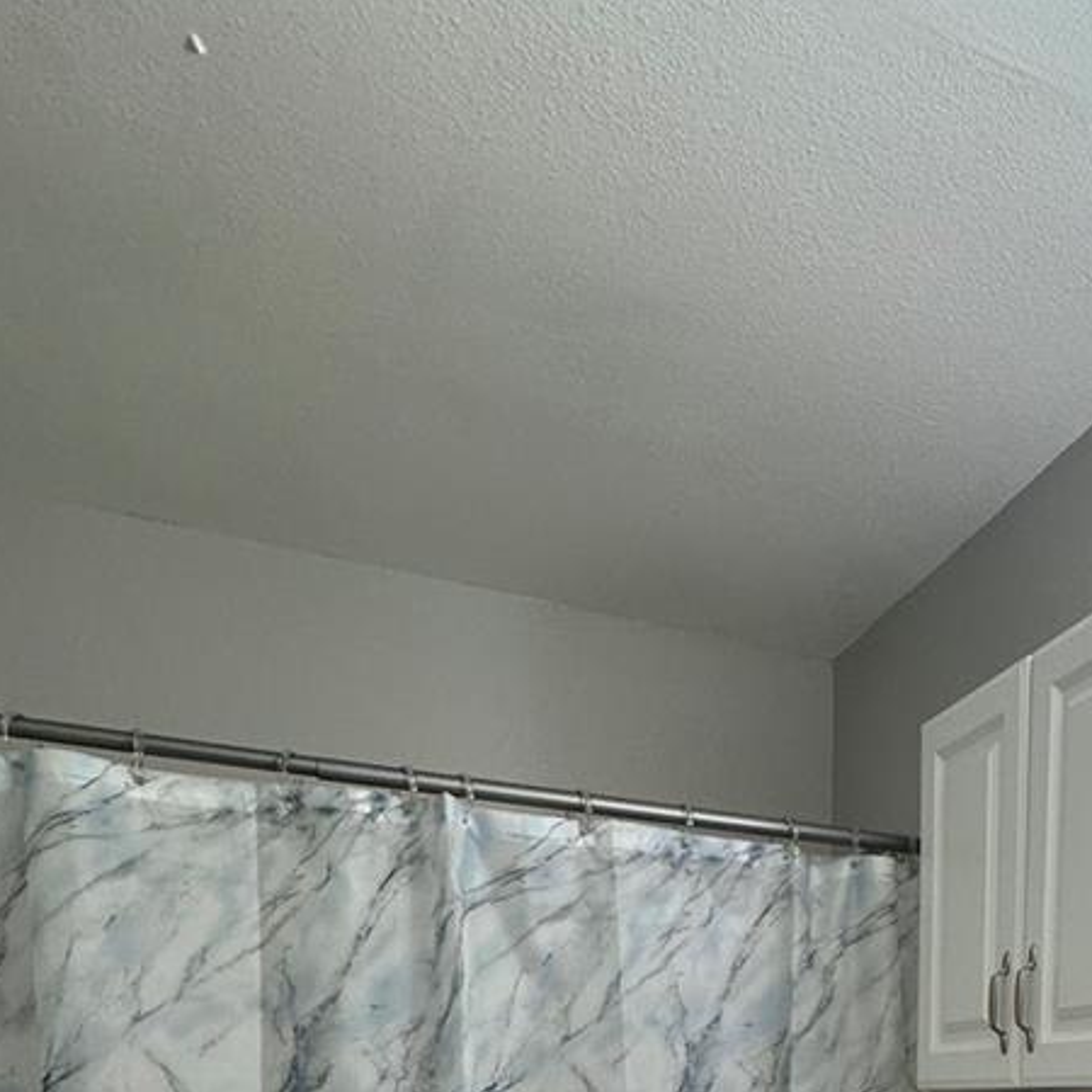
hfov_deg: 46.3
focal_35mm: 33
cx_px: 922
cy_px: 1238
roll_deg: -0.4
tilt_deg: -8.1
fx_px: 1178
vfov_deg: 39.4
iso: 250
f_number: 2.2
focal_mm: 2.22
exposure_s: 1/120
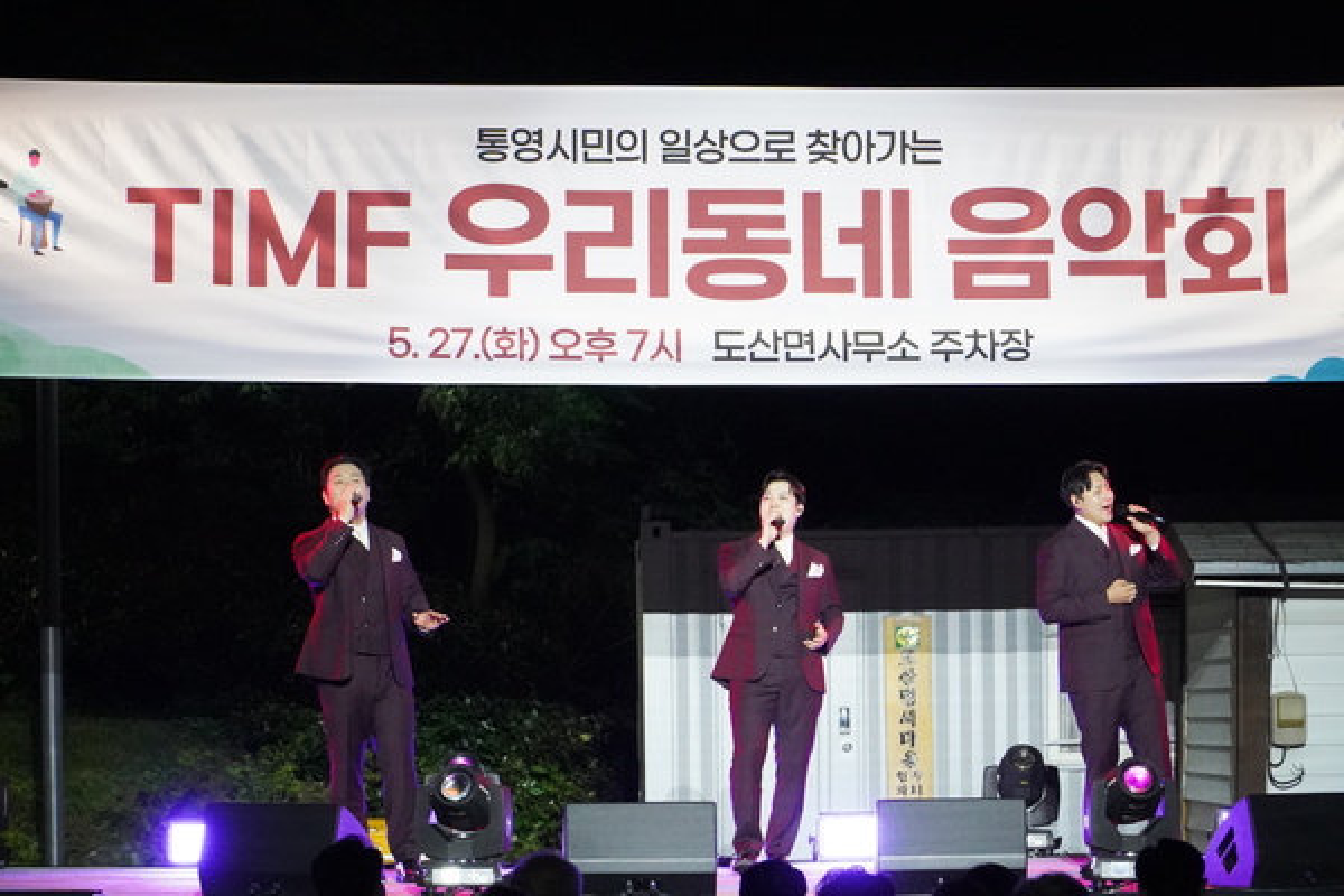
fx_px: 4368
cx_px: 672
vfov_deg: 11.7
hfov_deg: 17.5
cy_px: 448
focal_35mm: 117
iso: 12800
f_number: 5.6
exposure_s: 1/640
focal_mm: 78
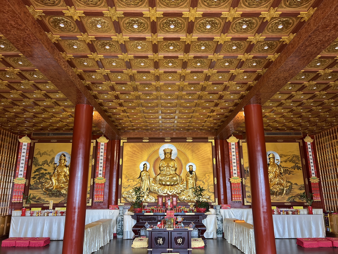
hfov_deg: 67.3
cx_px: 169
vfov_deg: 53.1
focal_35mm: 26
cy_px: 127
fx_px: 254
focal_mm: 5.7
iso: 100
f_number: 1.5
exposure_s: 1/100
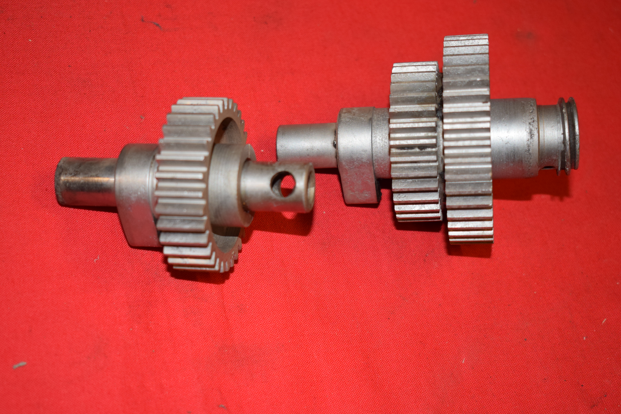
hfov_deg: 33.9
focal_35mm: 59
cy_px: 209
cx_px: 304
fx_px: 1018
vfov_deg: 23.0
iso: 640
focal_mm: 38
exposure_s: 1/125
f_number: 5
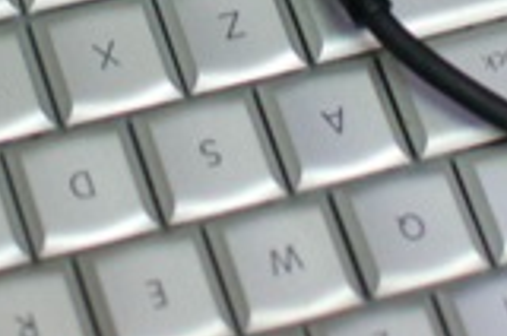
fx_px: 2952
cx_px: 114
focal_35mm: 210
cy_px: -319
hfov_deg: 9.8
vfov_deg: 6.3
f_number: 2.8
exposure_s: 1/30
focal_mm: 35
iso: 800
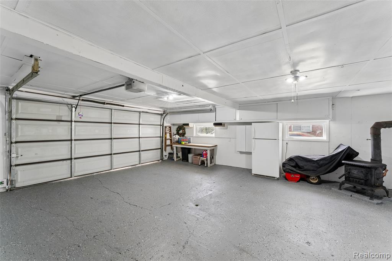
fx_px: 152
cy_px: 130
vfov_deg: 81.2
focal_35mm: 14
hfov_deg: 104.3
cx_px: 196
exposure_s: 1/6
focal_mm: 14
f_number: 13
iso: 400
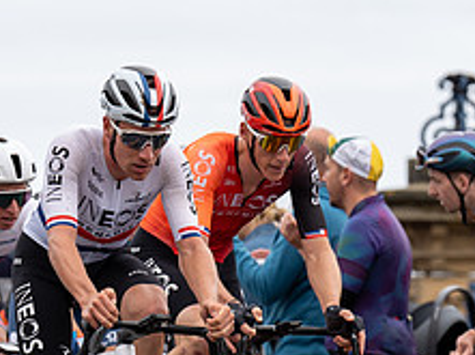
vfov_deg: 4.2
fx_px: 4850
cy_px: 210
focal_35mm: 354
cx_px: 39
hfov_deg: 5.6
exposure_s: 1/1000
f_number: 3.5
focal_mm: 140
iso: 320
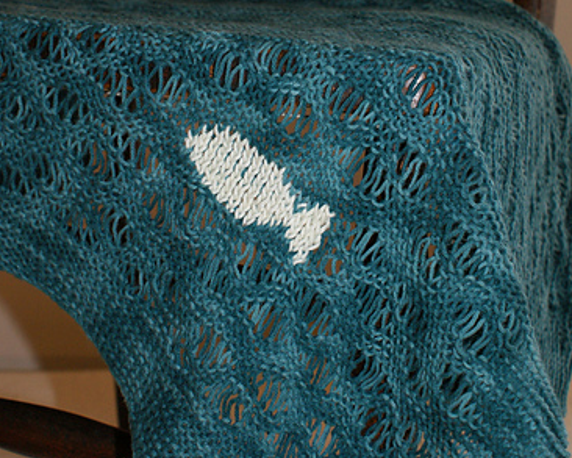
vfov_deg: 23.5
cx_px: 275
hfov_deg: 29.6
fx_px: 1084
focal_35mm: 64
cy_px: 100
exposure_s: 1/60
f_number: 5.6
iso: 400
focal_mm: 26
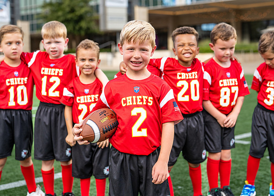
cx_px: 139
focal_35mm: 66
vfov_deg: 21.6
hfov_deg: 29.9
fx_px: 513
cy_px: 90
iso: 100
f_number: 2.5
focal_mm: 50
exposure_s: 1/640
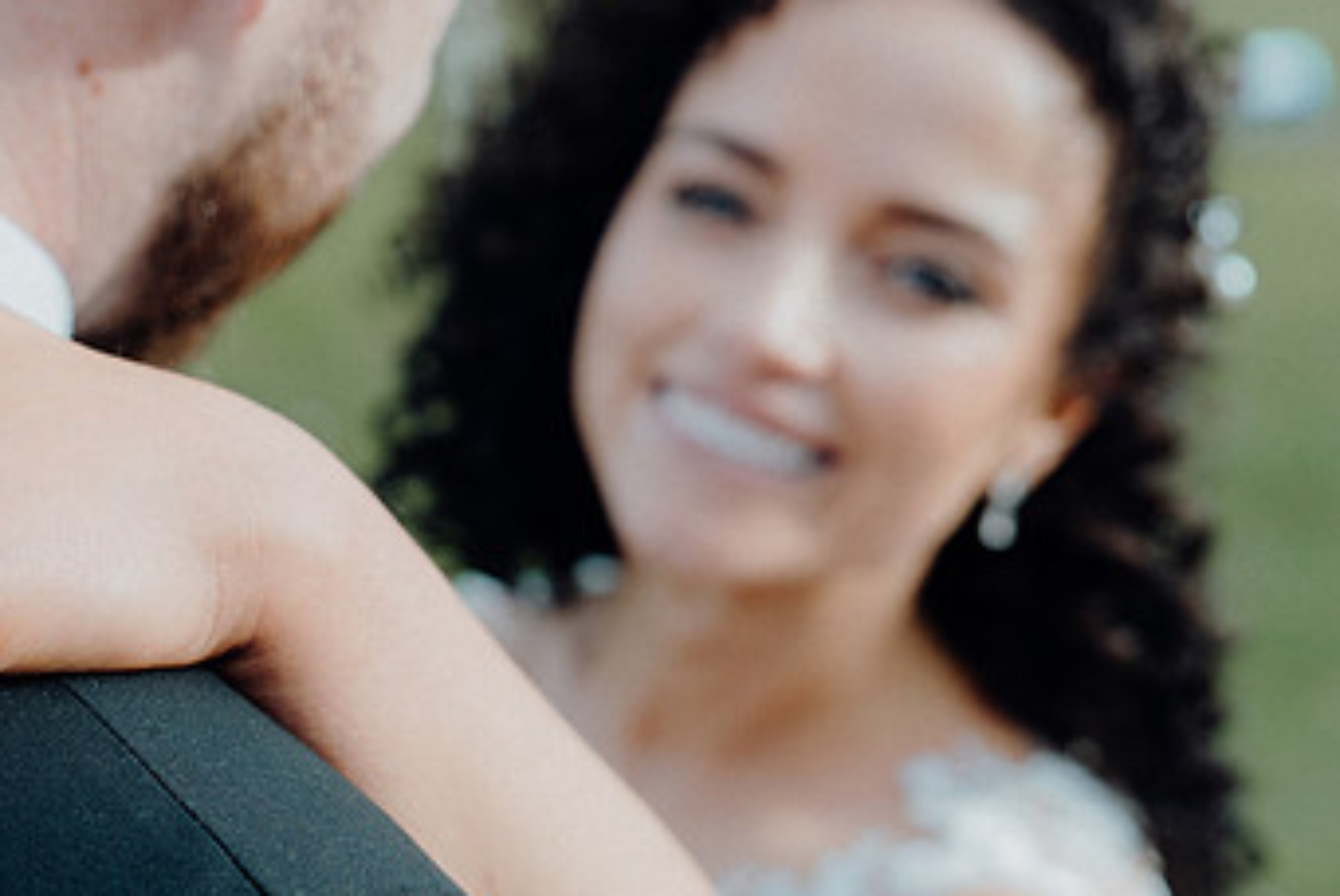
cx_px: 240
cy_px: 521
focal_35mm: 68
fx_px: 2533
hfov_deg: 28.9
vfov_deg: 20.0
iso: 160
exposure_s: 1/500
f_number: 3.5
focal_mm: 40
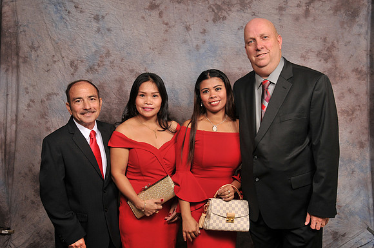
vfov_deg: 34.1
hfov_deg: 49.6
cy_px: 124
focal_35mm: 39
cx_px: 187
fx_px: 405
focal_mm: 26
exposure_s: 1/125
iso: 200
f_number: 5.6
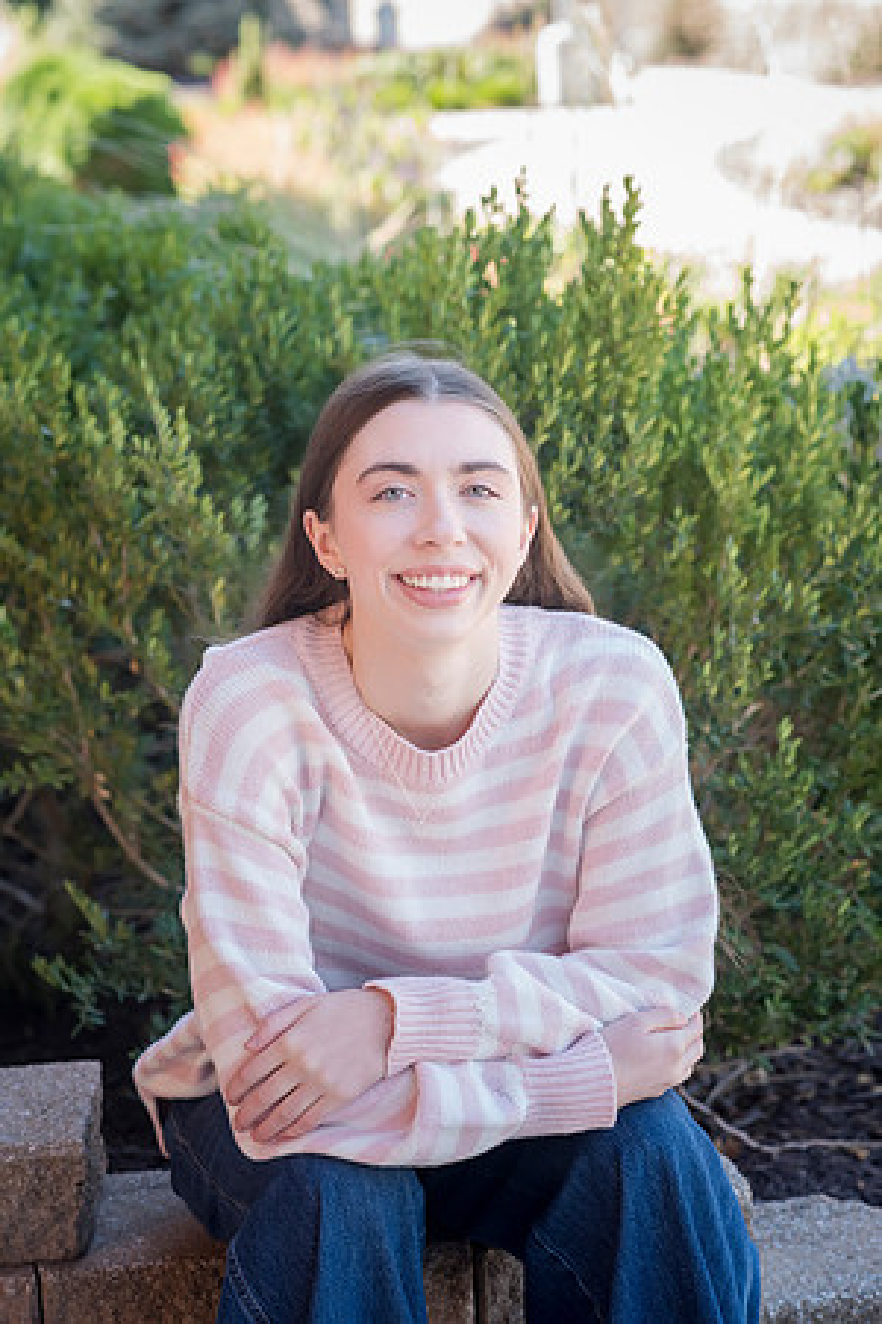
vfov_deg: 23.9
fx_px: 3124
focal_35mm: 85
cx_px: 441
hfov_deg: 16.1
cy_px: 662
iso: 500
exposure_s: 1/250
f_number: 5
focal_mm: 85
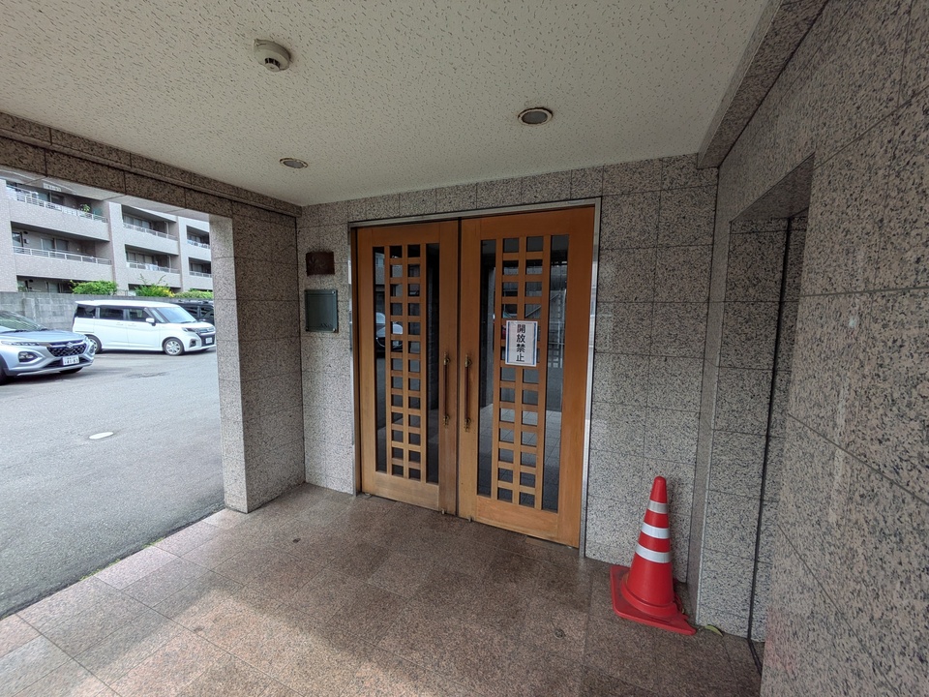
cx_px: 464
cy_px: 348
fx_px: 376
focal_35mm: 14
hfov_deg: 102.1
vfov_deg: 85.7
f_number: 2.2
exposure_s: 1/349
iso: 47
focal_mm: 1.83
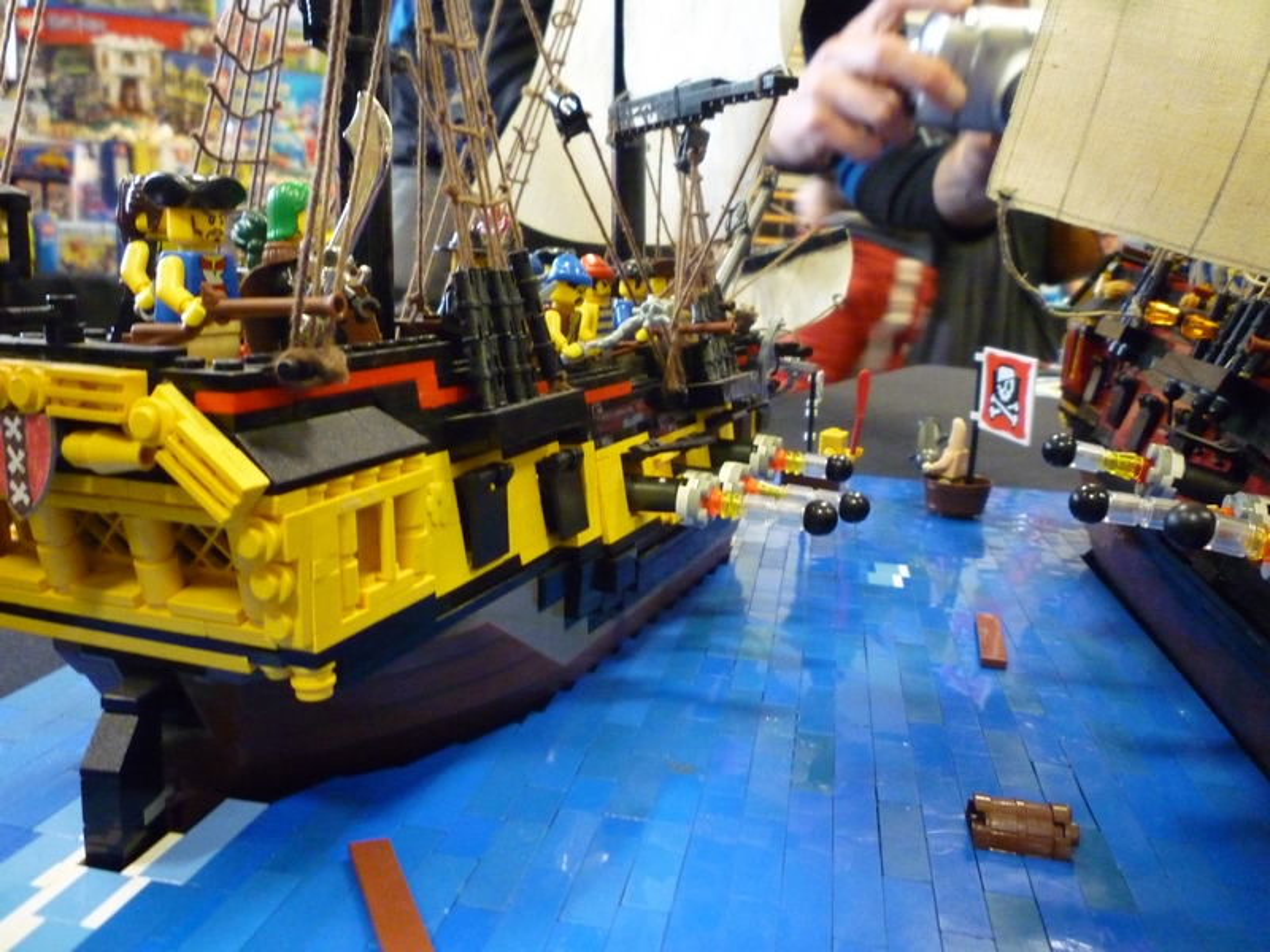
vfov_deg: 48.2
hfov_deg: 61.7
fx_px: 1064
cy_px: 476
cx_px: 635
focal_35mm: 29
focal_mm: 5.2
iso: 800
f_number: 3.3
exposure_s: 1/15
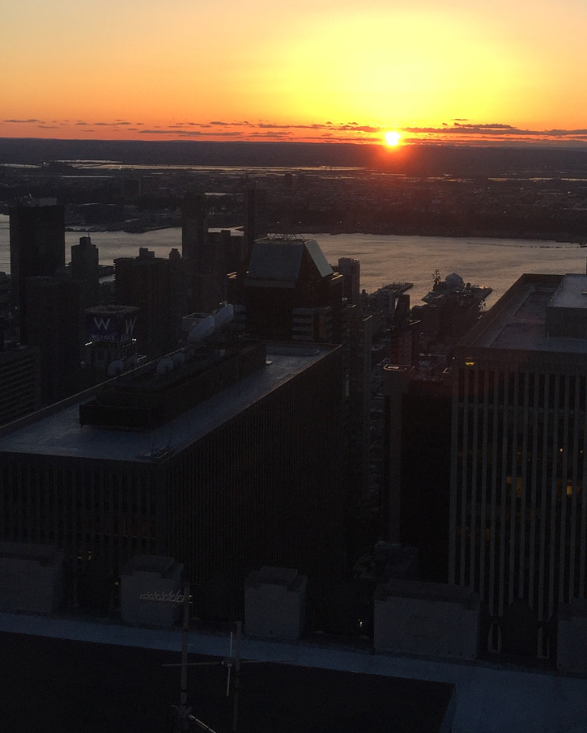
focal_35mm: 50
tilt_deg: -5.3
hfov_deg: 29.9
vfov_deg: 37.1
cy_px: 269
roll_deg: -1.6
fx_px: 1086
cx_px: 425
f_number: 2.2
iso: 32
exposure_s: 1/363
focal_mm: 4.15
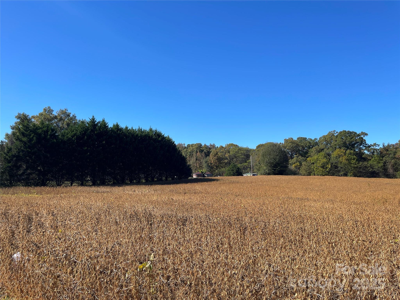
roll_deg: +0.6
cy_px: 150
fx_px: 300
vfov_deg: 53.1
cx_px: 200
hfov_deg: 67.3
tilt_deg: +5.9
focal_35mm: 26
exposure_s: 1/2597
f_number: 1.6
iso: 32
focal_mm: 5.1
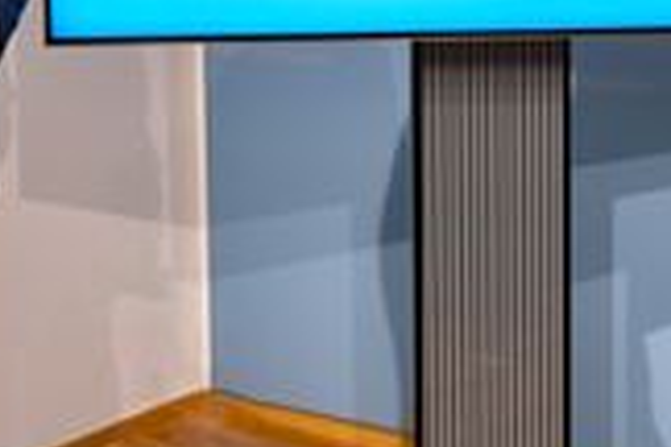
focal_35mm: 98
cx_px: 489
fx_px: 1826
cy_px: -72
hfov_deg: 20.7
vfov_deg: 13.6
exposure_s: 1/160
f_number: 4
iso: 250
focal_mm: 31
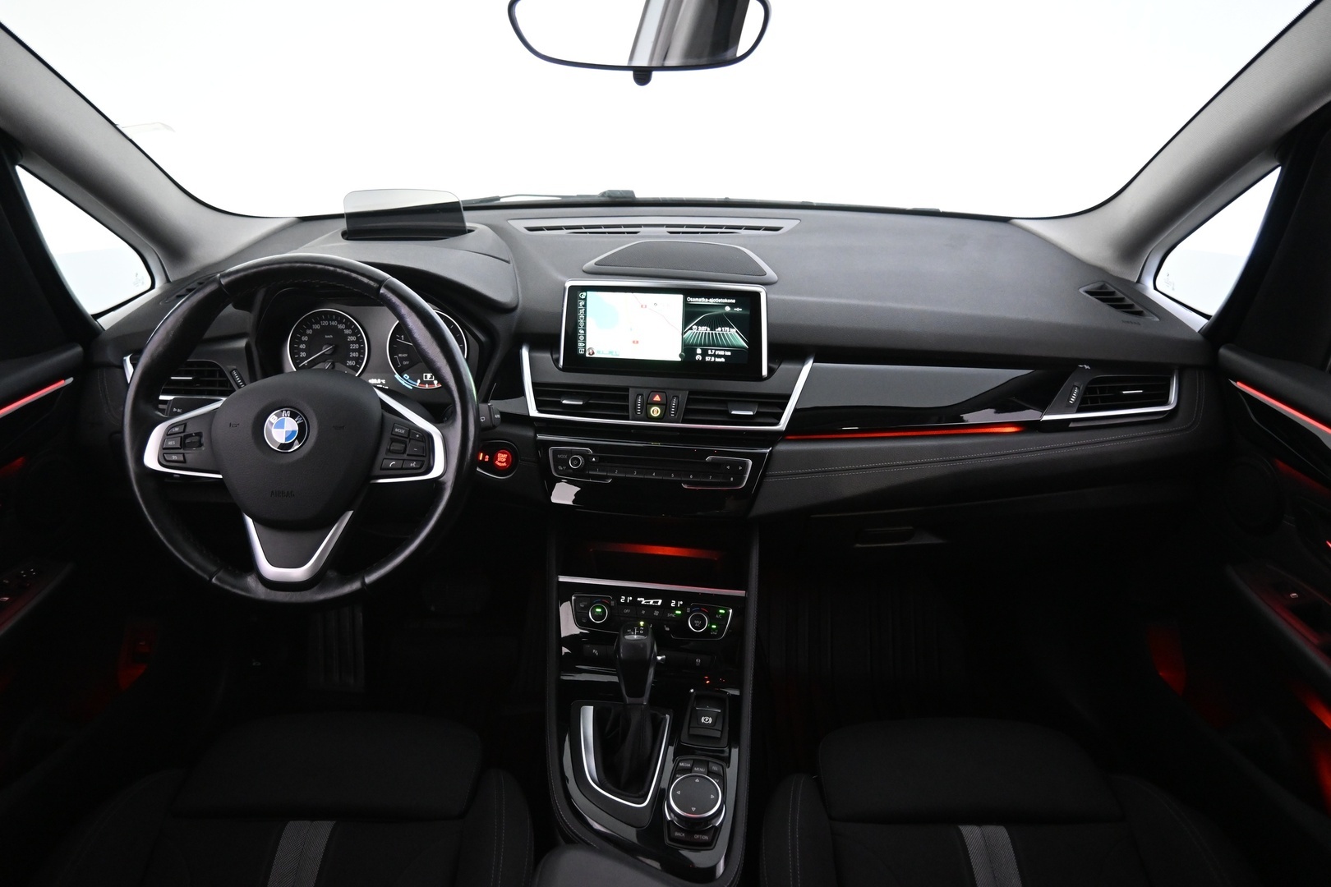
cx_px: 666
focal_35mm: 24
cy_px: 444
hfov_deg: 73.7
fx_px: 887
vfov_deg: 53.1
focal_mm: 16
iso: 2800
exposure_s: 1/25
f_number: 3.5
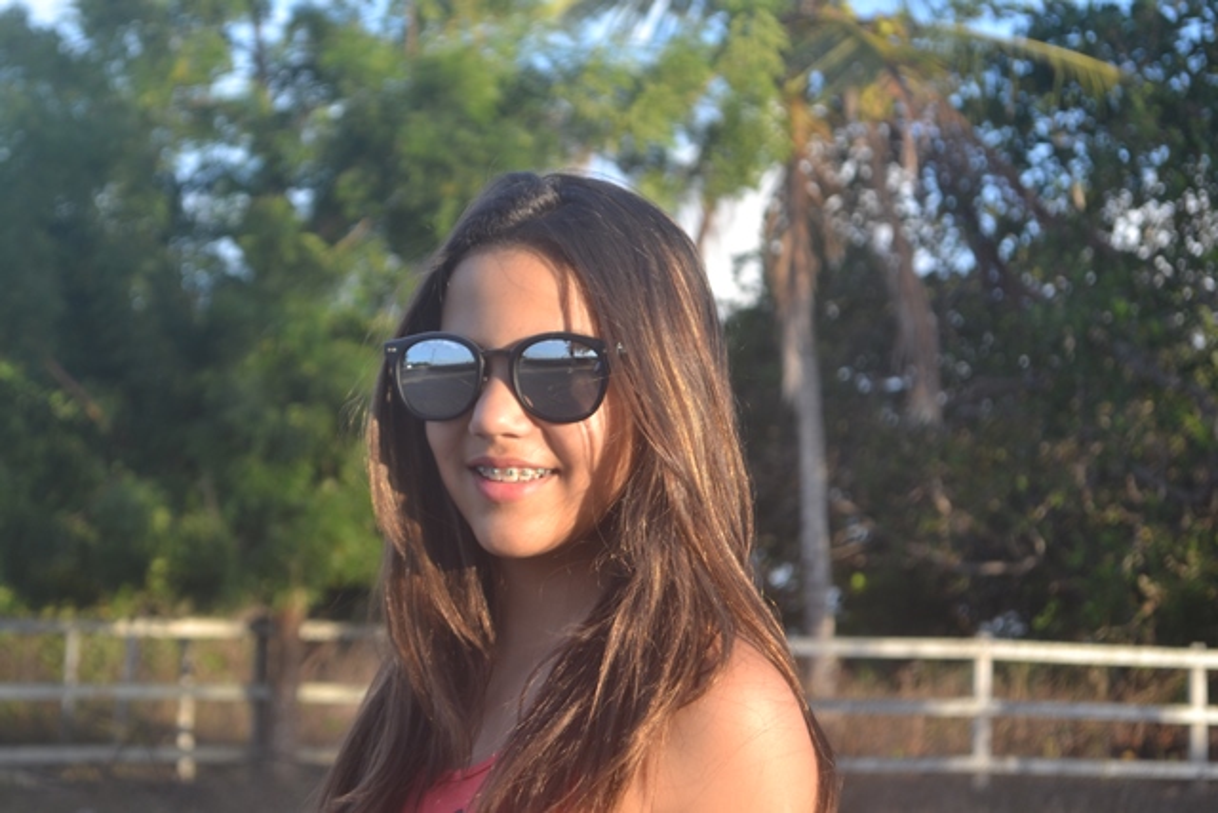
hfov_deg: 24.6
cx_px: 609
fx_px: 2792
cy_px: 406
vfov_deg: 16.6
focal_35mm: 82
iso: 180
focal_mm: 55
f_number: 5.6
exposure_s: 1/125
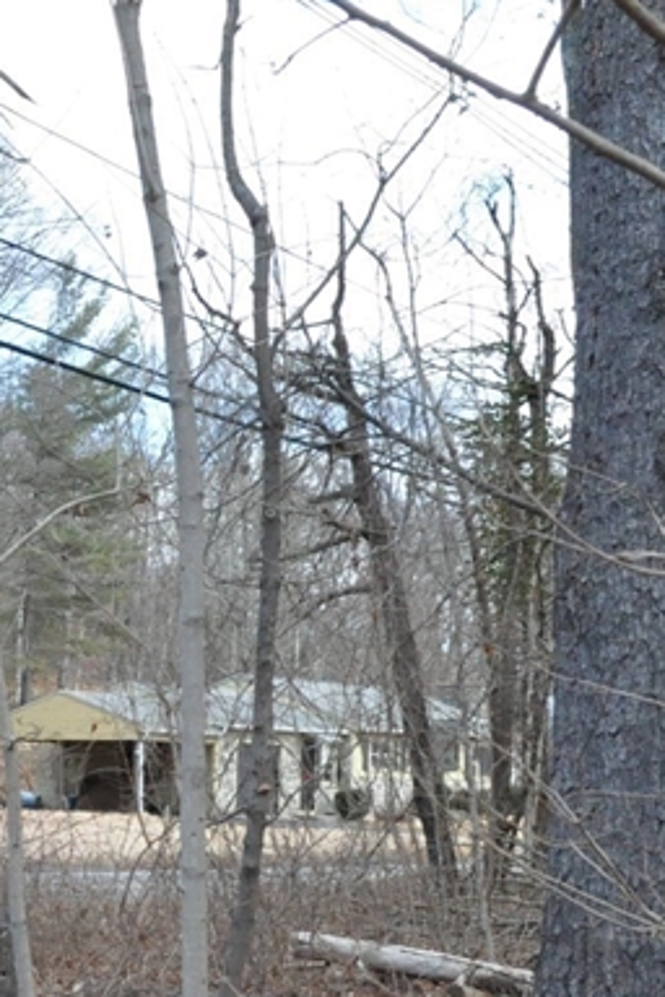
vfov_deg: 27.6
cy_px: 782
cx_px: 81
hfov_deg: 18.6
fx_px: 1995
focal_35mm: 72
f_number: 7.1
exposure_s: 1/1600
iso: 3200
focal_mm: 18
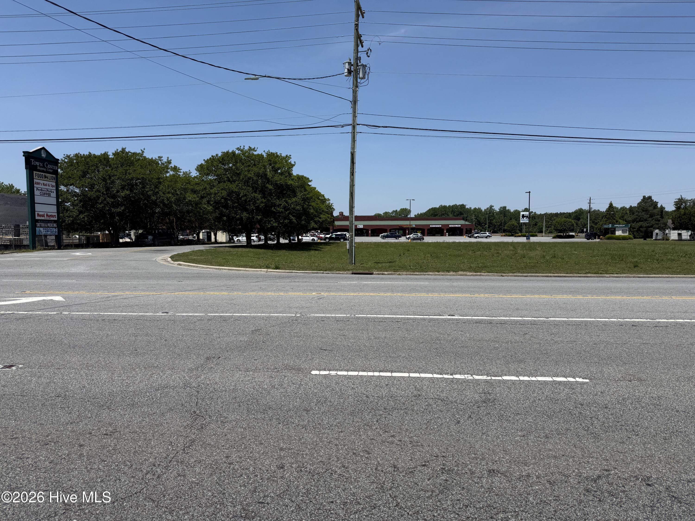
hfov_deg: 71.6
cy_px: 260
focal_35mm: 24
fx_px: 482
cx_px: 348
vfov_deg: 56.8
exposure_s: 1/7353
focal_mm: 6.76
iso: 80
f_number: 1.78
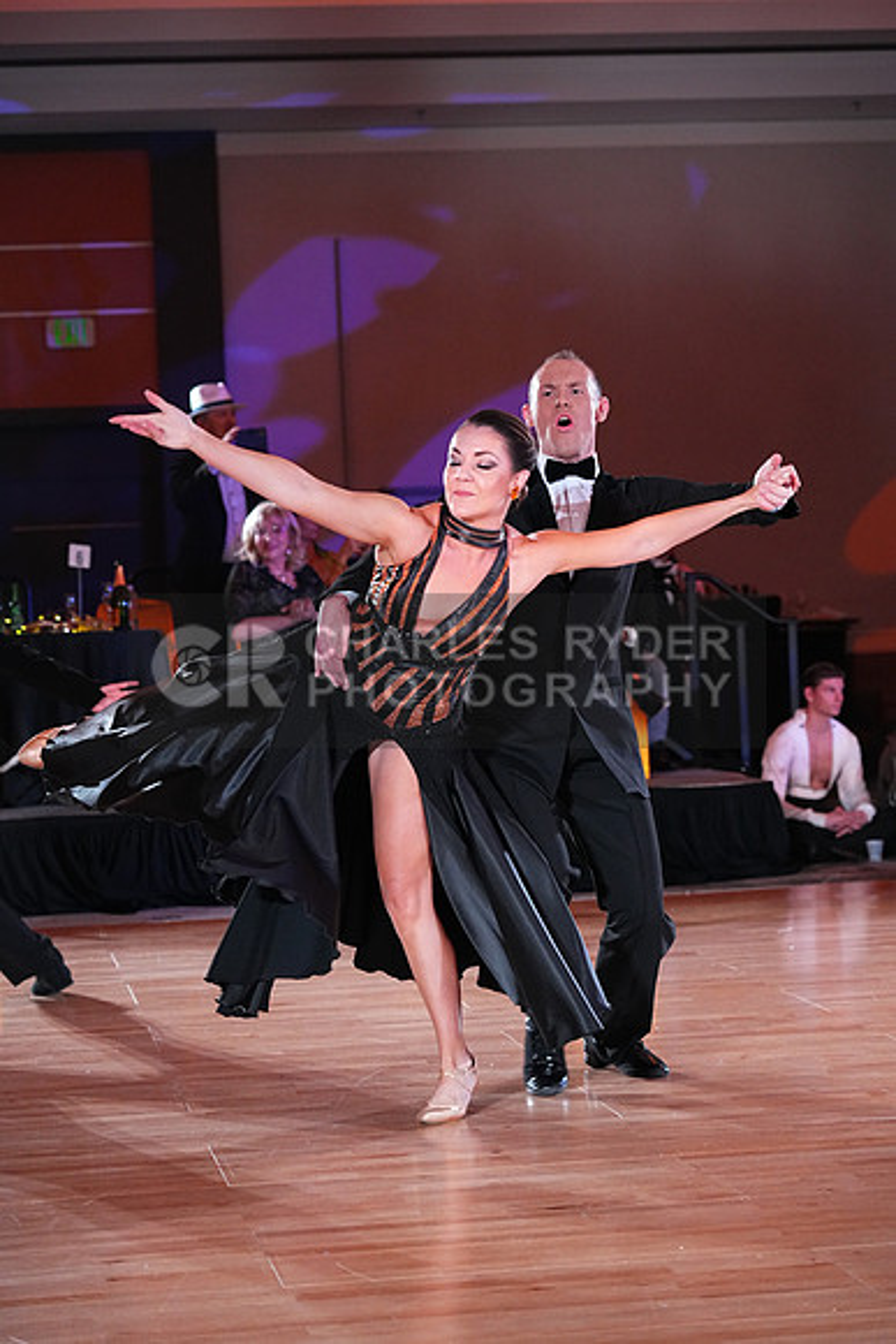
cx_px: 448
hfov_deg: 16.7
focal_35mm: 82
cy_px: 672
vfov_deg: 24.8
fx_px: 3059
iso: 5000
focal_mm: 82
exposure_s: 1/400
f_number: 4
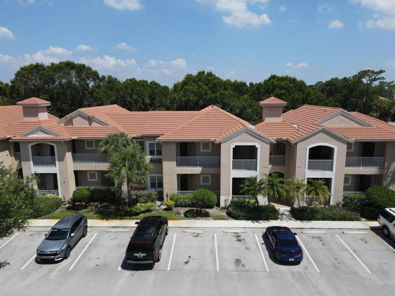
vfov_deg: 56.8
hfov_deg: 71.6
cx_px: 198
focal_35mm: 24
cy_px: 148
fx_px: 274
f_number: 2.8
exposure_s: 1/1000
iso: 100
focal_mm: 4.5
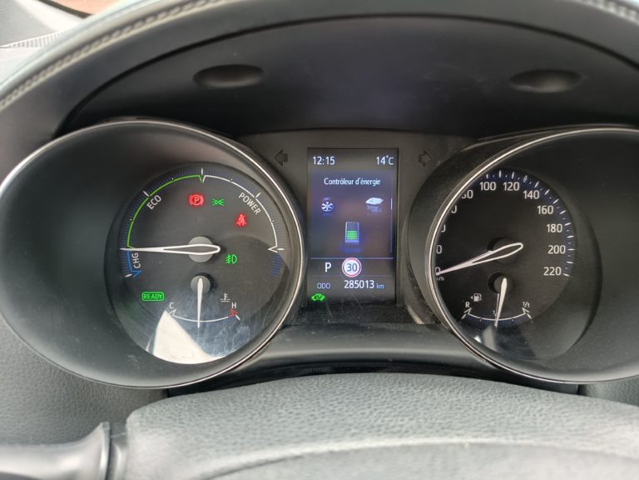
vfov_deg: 56.8
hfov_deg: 71.6
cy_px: 240
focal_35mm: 24
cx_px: 320
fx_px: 443
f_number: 1.7
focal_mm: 5.24
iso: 434
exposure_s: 1/25
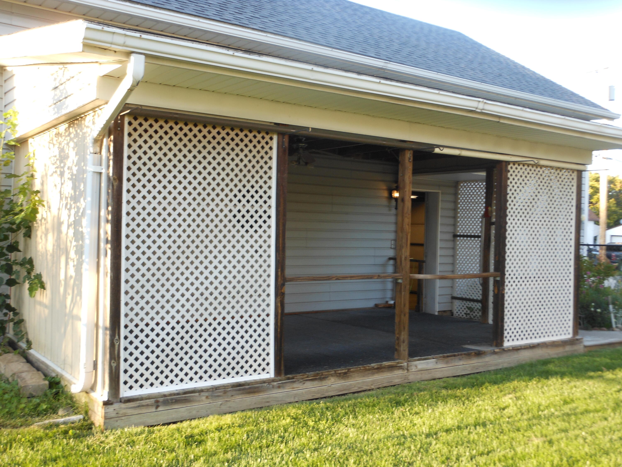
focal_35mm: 39
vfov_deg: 36.8
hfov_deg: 47.9
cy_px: 234
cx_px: 311
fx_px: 701
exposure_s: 1/40
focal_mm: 6.9
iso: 80
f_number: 4.3
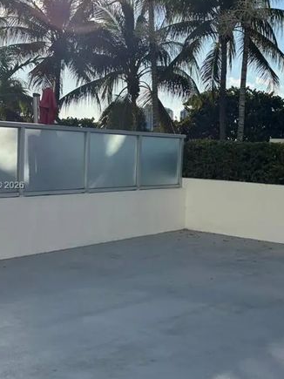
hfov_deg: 28.4
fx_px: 558
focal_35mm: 51
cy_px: 186
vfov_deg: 37.5
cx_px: 188
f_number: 1.6
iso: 50
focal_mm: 5.96
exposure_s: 1/5076
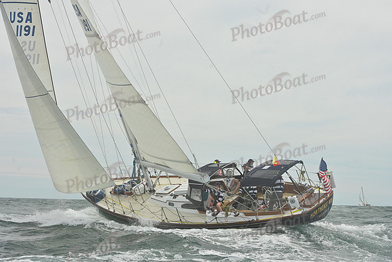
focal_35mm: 70
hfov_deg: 28.8
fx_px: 762
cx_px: 196
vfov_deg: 19.5
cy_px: 131
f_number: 11
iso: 320
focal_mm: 70
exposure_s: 1/1250
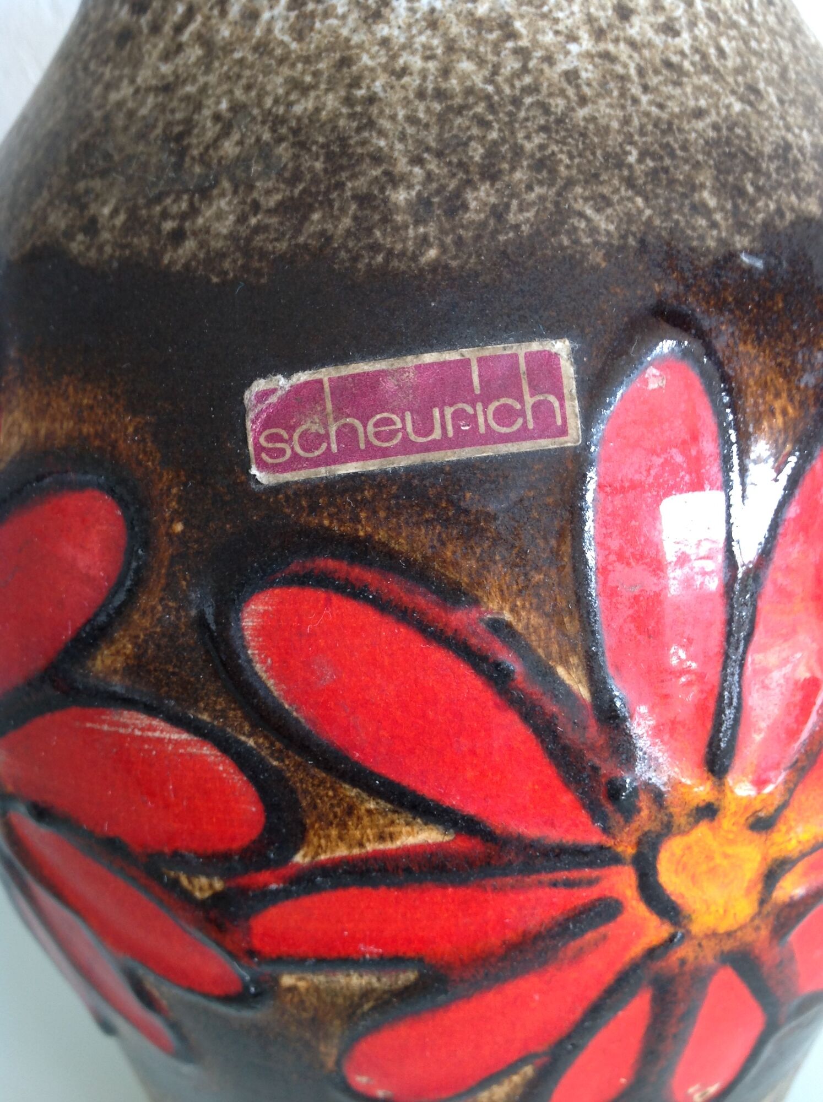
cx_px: 412
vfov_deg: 52.7
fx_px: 1112
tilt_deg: -24.8
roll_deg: +4.0
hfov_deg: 40.6
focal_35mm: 35
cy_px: 551
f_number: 2.4
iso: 50
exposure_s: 1/15
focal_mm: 4.28
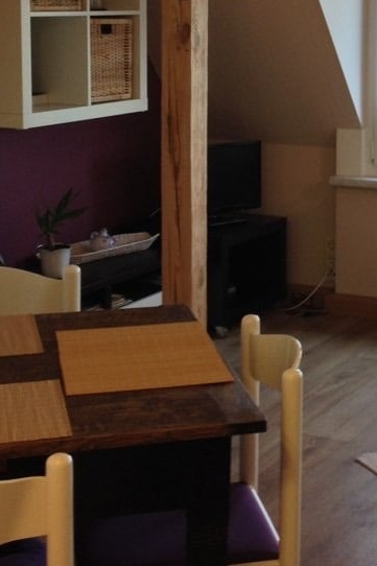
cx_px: 400
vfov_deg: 23.4
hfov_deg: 15.5
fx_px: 1352
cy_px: 133
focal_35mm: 86
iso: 64
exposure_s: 1/20
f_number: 2.4
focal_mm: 4.28
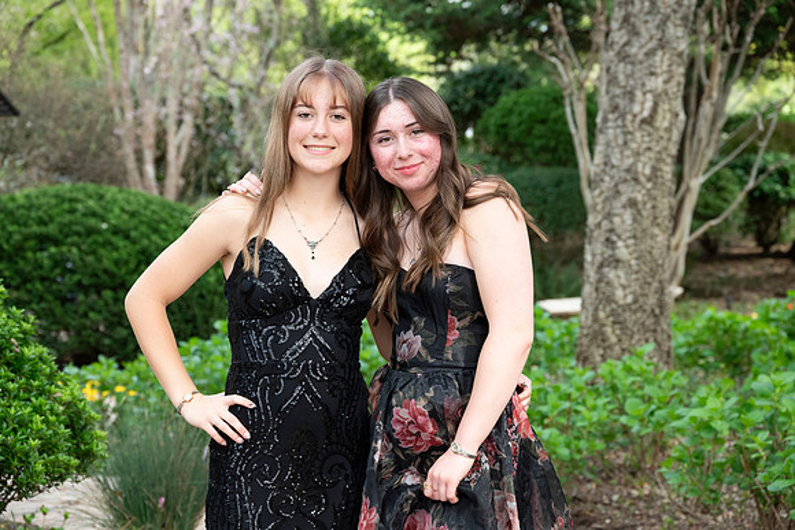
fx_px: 2142
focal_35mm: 97
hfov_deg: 21.0
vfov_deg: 14.1
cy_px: 265
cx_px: 398
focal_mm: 97
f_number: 7.1
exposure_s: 1/400
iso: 1250
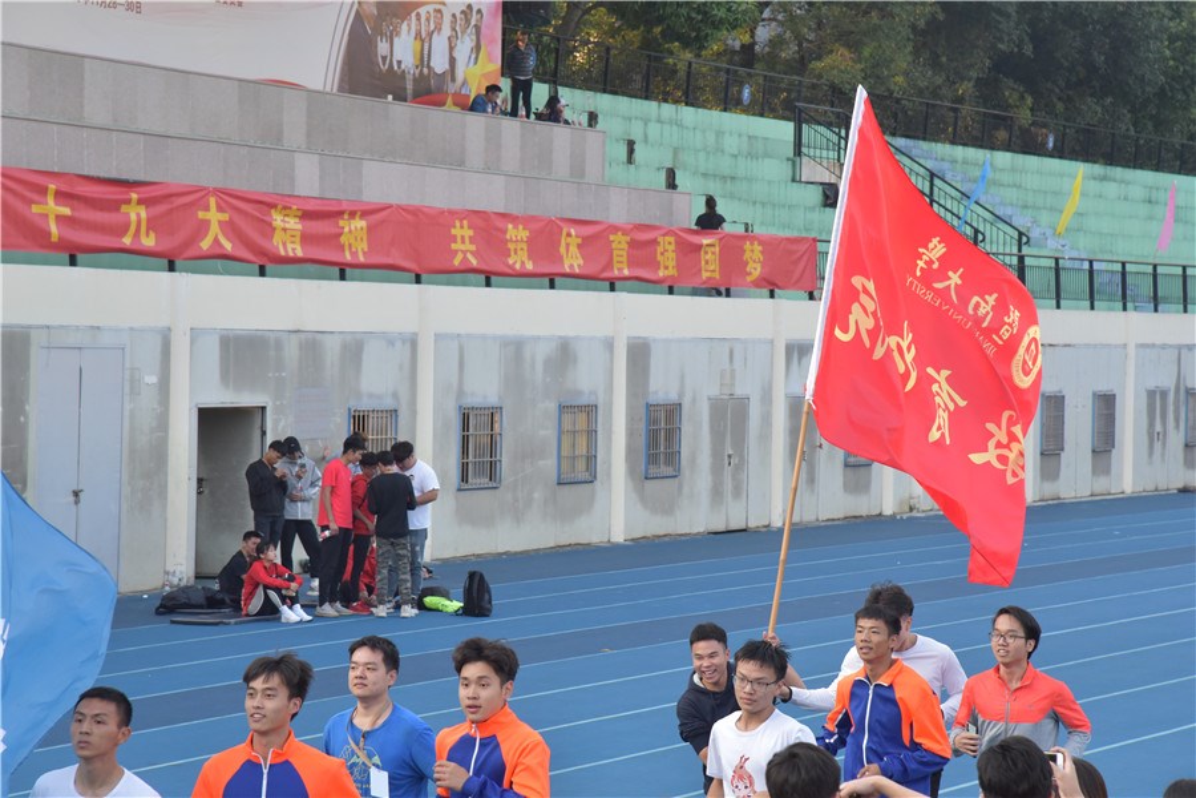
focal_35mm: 120
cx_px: 598
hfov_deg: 17.1
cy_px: 399
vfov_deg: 11.4
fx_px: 3986
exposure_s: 1/400
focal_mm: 120
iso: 2500
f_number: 10
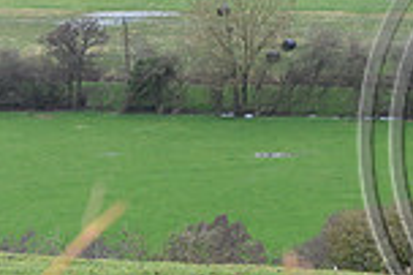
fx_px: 4882
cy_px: 103
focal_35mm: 426
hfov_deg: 4.8
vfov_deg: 3.2
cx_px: 609
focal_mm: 112
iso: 450
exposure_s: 1/800
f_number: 4.5
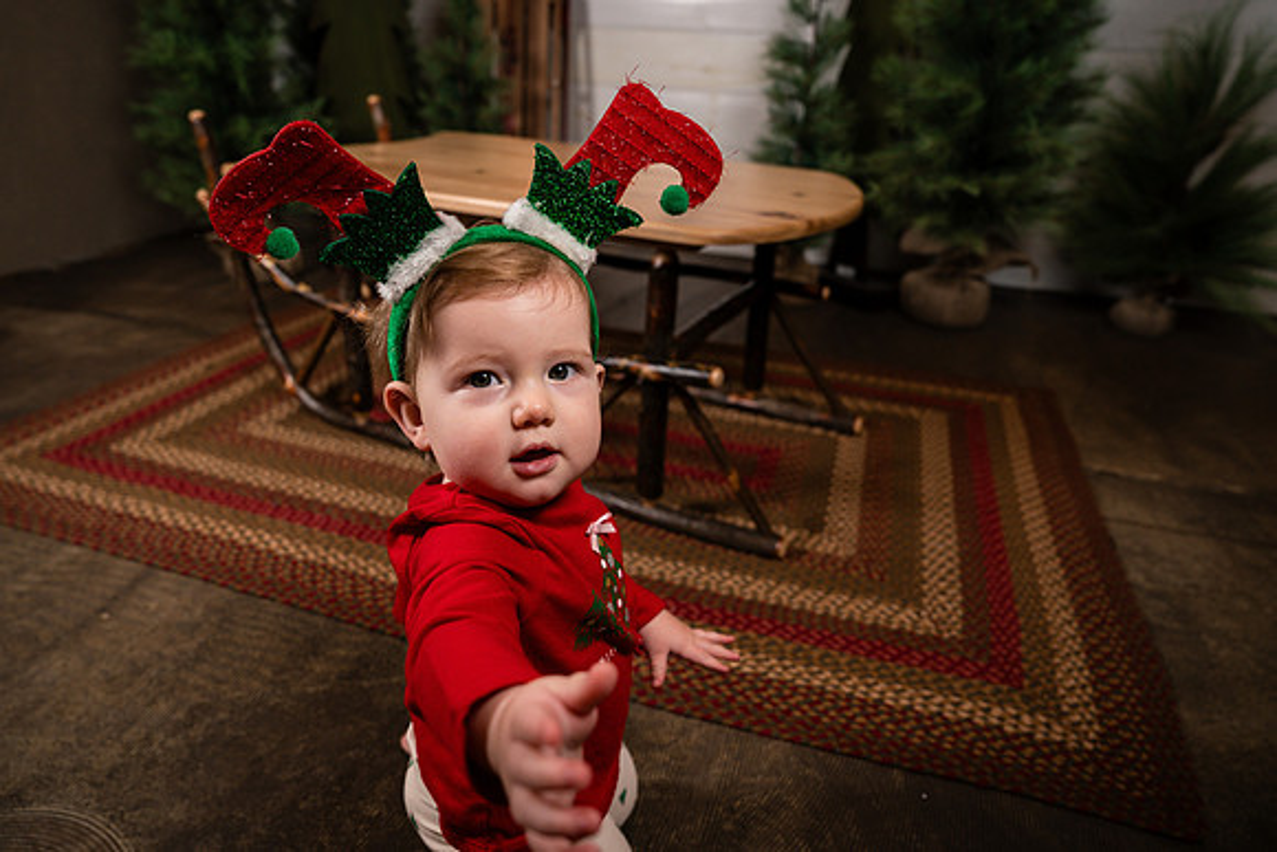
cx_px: 638
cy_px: 426
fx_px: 851
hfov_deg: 73.7
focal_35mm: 24
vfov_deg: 53.2
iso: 200
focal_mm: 24
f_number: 4
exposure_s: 1/250
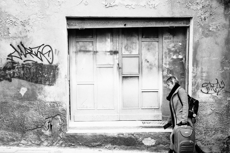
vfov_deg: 27.0
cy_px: 76
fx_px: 319
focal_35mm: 50
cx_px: 115
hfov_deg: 39.6
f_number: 5.6
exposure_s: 1/500
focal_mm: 33
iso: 1600
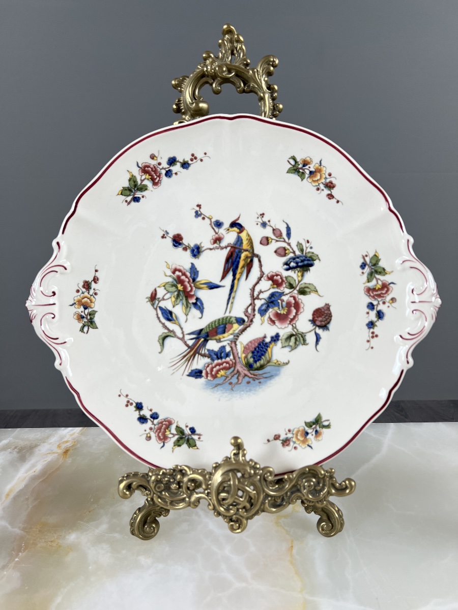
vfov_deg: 67.3
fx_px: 459
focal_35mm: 26
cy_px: 305
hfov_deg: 53.1
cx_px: 229
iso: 40
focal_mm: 5.7
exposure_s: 1/100
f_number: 1.5
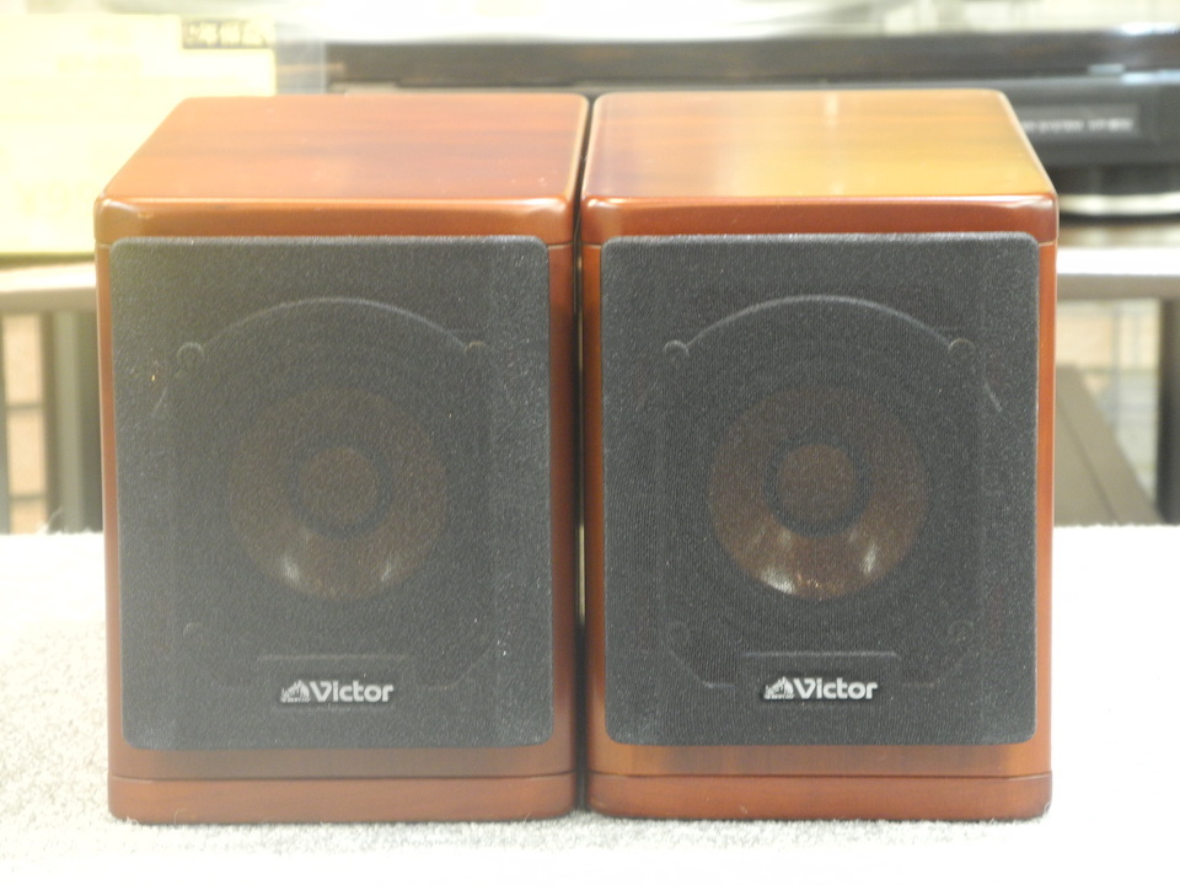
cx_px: 590
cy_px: 442
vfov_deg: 11.0
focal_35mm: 135
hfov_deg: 14.6
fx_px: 4602
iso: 400
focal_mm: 28.9
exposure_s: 1/3.7
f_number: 5
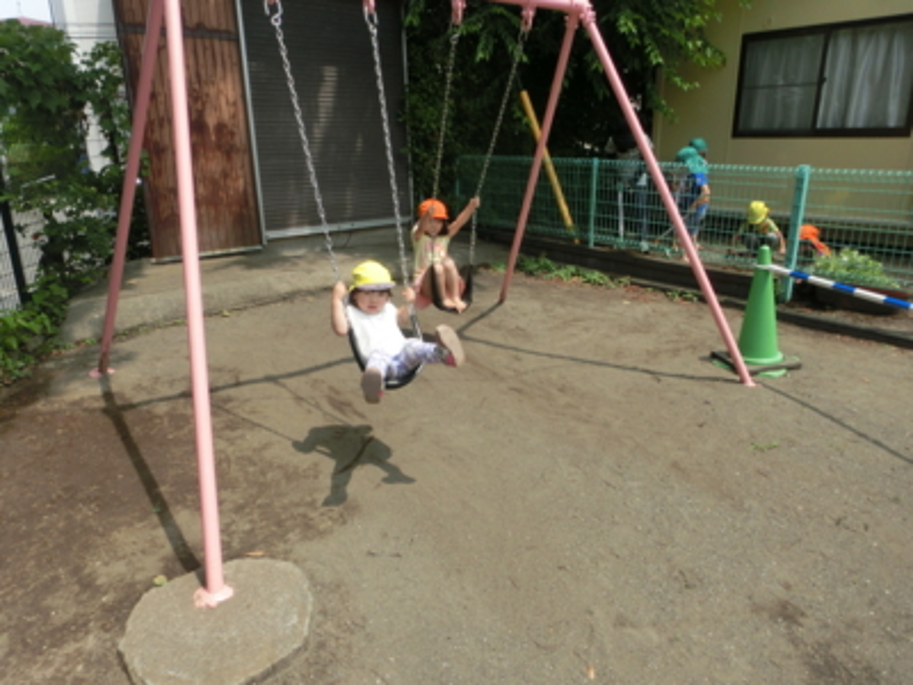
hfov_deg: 71.6
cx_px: 456
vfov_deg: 56.8
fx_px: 633
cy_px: 342
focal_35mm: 24
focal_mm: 4.24
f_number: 3
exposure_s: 1/1000
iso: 80
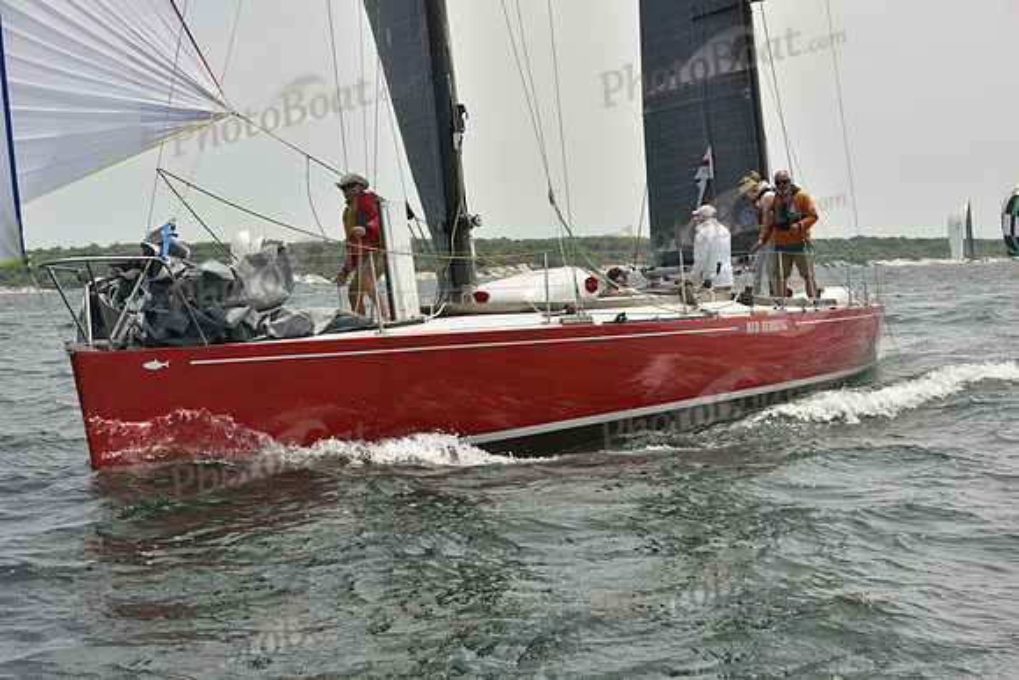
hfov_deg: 28.8
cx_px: 510
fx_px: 1982
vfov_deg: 19.5
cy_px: 340
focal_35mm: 70
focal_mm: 70
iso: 400
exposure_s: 1/1600
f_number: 9
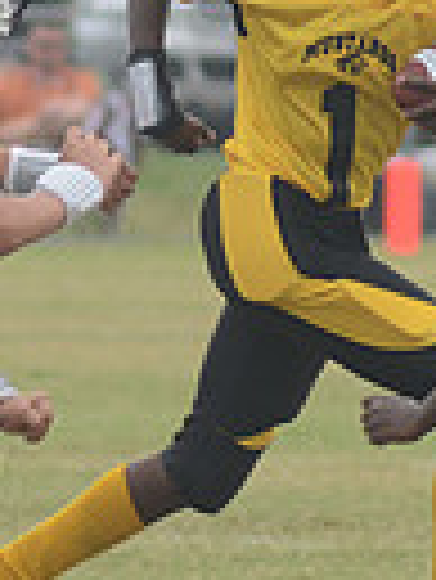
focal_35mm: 1294
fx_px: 21695
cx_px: 297
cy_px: 126
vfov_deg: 1.5
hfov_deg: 1.2
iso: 400
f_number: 5.6
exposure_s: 1/800
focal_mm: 200
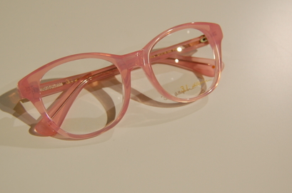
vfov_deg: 28.5
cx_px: 148
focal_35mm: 47
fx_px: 380
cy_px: 77
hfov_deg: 42.0
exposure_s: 1/160
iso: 200
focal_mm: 20
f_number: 4.5
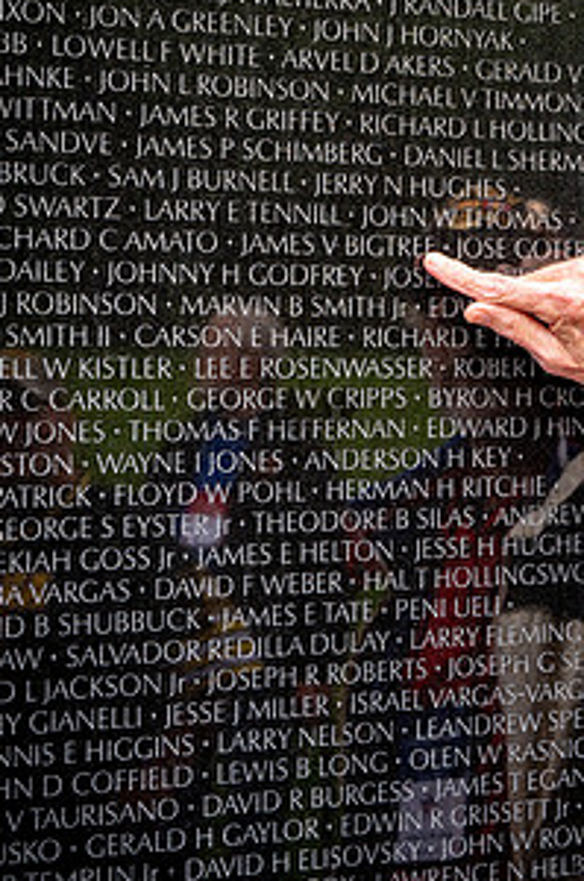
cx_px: 412
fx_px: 2197
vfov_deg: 22.6
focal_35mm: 90
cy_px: 338
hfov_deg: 15.1
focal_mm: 60
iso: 1400
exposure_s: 1/640
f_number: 8
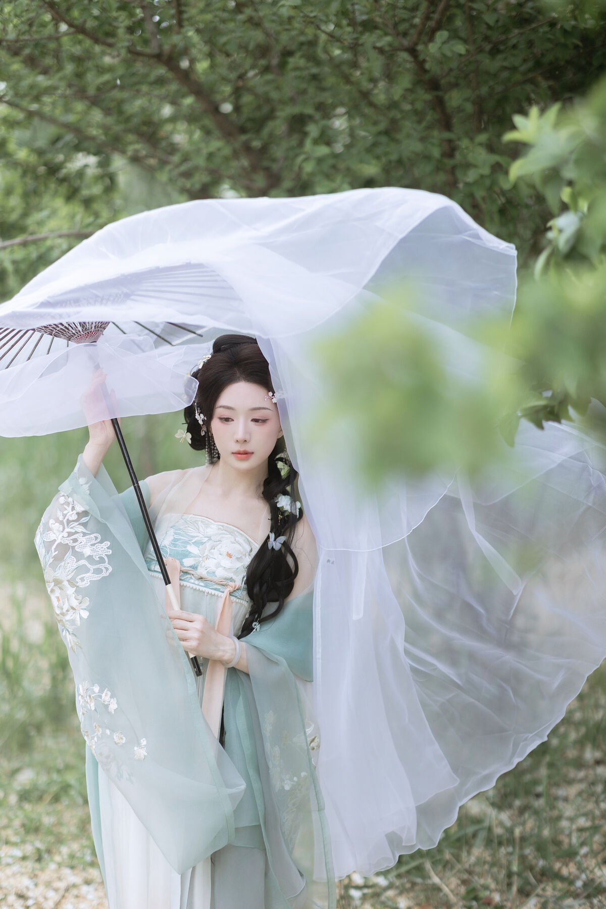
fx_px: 2146
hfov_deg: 16.1
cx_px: 303
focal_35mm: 85
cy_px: 454
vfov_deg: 23.9
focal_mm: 85
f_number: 1.4
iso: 160
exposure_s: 1/2500
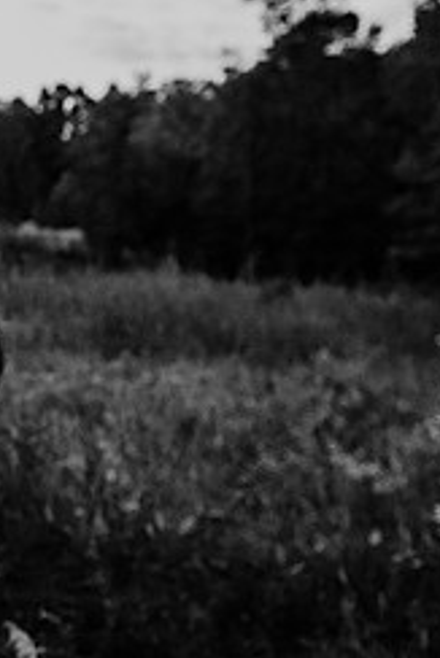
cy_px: 298
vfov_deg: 35.0
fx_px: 1043
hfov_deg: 20.3
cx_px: -229
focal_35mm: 57
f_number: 2.8
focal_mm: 24
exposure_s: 1/250
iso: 800
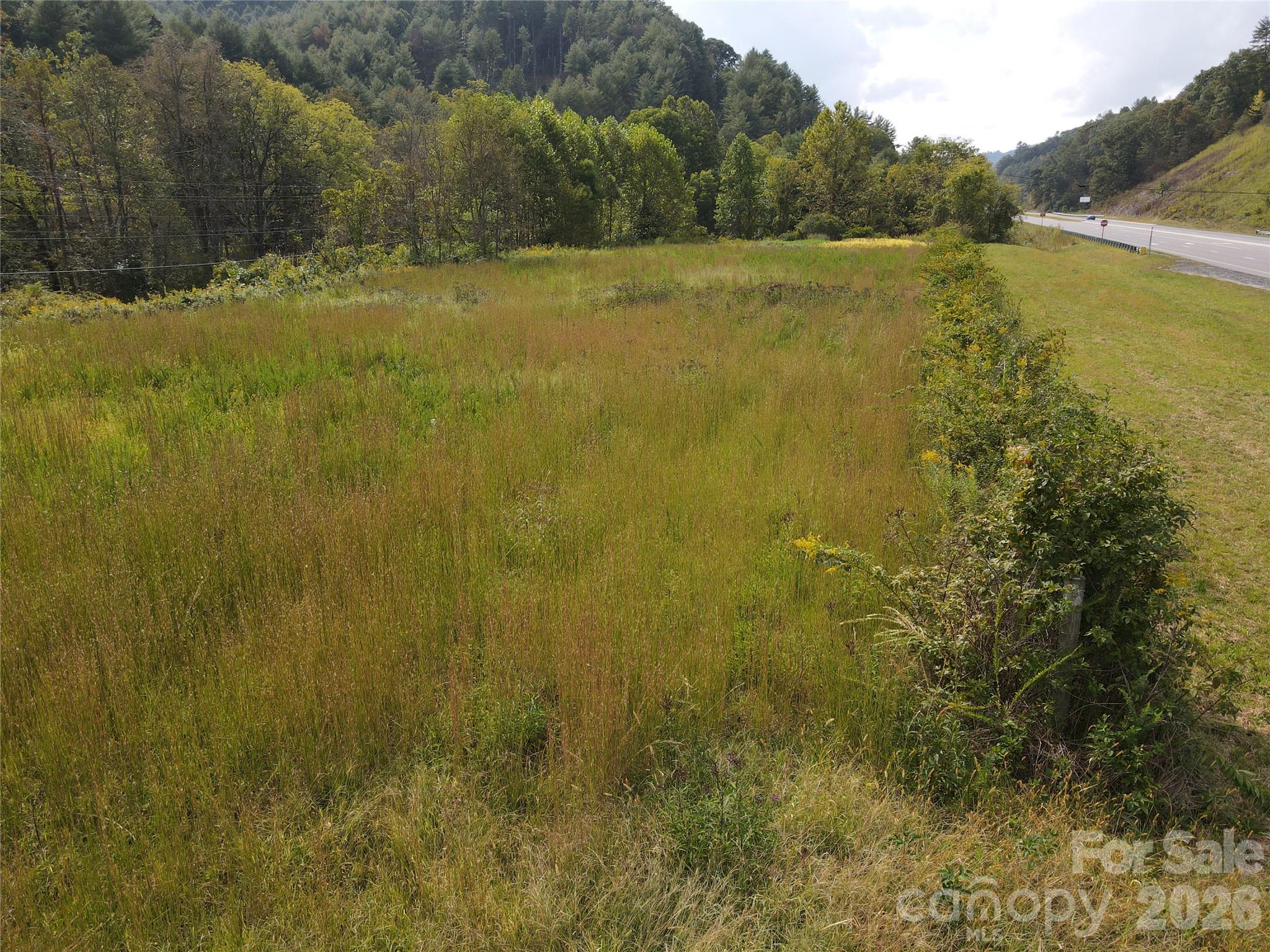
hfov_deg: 71.6
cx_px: 635
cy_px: 476
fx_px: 881
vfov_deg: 56.8
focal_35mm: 24
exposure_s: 1/350
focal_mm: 4.5
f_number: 2.8
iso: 100
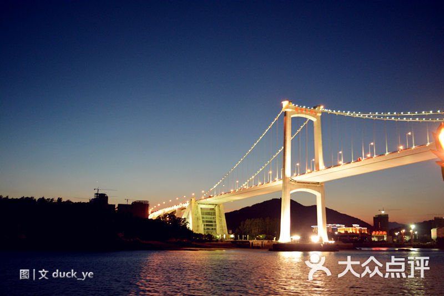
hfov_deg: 47.9
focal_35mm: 40
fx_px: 499
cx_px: 222
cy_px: 148
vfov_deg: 33.0
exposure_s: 1/10
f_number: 4
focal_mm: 27
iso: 1600
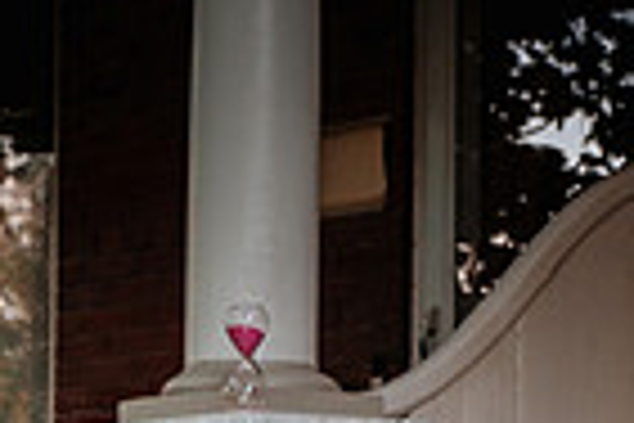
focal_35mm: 197
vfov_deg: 6.7
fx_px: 3469
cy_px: 866
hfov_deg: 10.3
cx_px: -76
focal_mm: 32.1
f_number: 2.8
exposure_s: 1/250
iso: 800
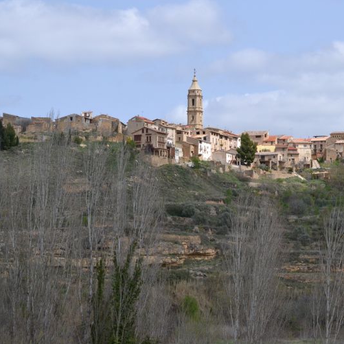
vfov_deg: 16.5
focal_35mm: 106
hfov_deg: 16.5
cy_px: 172
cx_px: 196
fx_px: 1188
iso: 1600
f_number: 10
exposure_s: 1/3200
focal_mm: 55
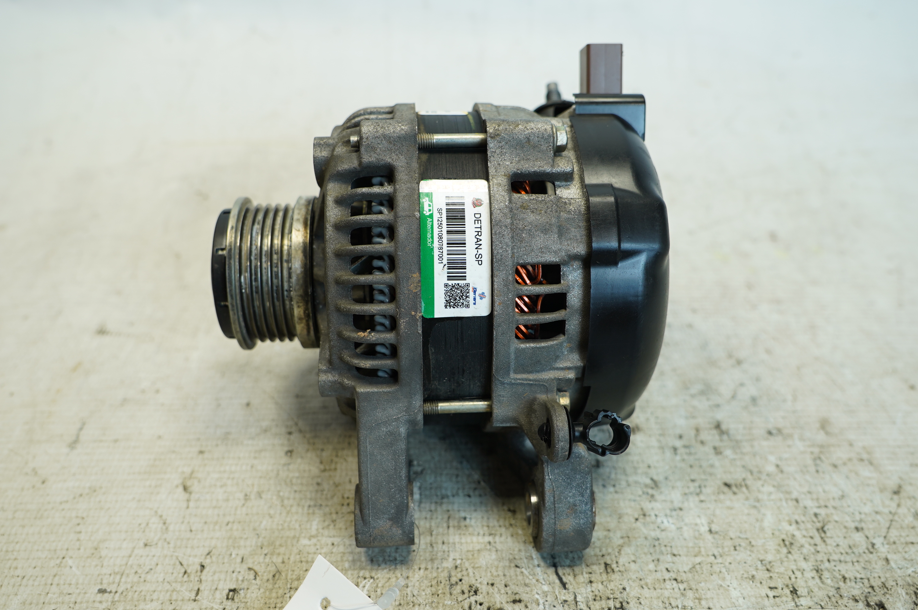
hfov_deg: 62.0
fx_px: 764
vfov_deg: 43.5
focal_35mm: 30
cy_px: 305
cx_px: 459
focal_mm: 20
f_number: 4
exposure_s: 1/60
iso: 200
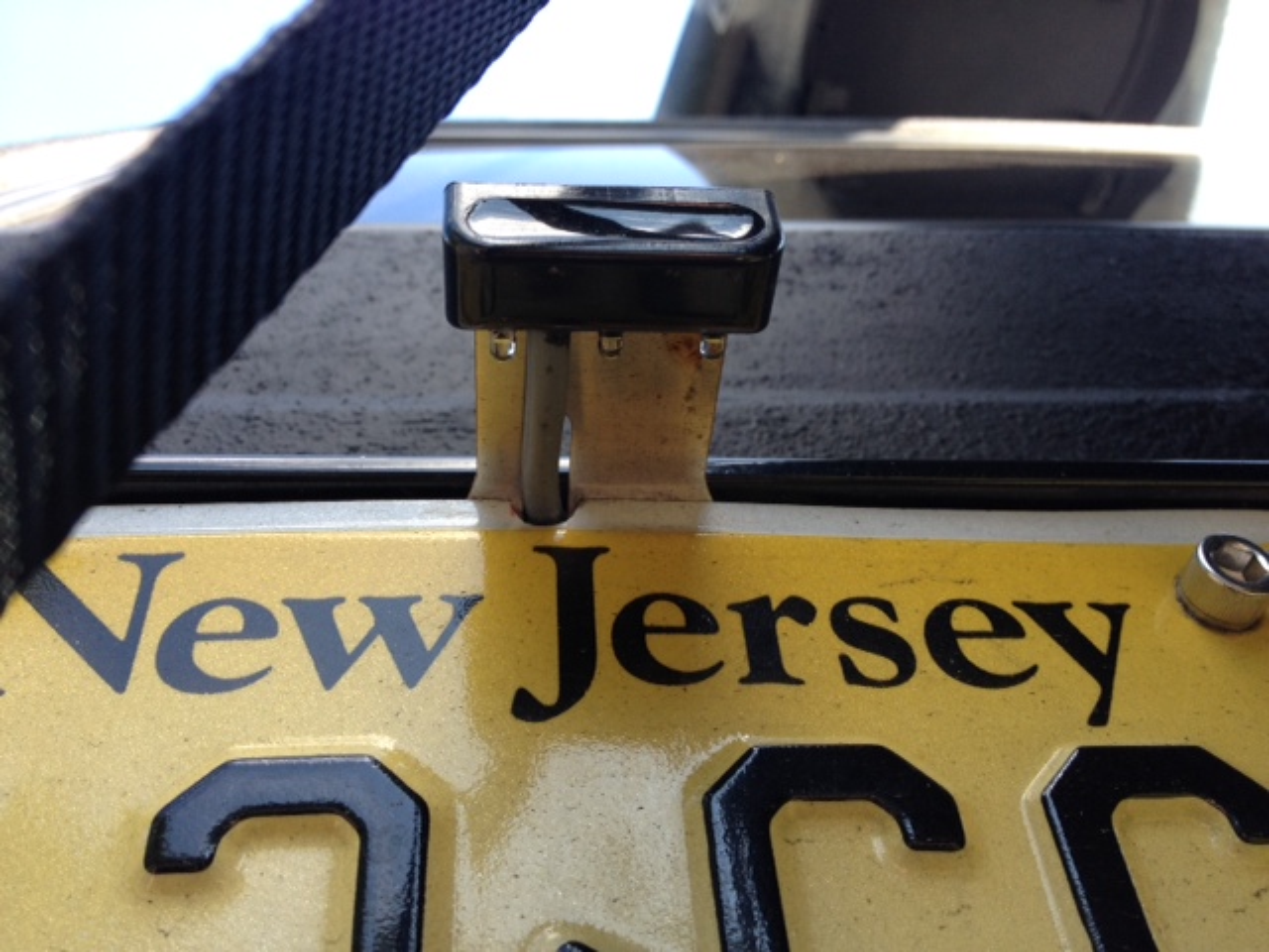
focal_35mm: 35
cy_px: 476
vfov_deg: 40.7
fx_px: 1283
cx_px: 634
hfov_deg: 52.6
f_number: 2.4
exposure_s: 1/153
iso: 50
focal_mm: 4.28
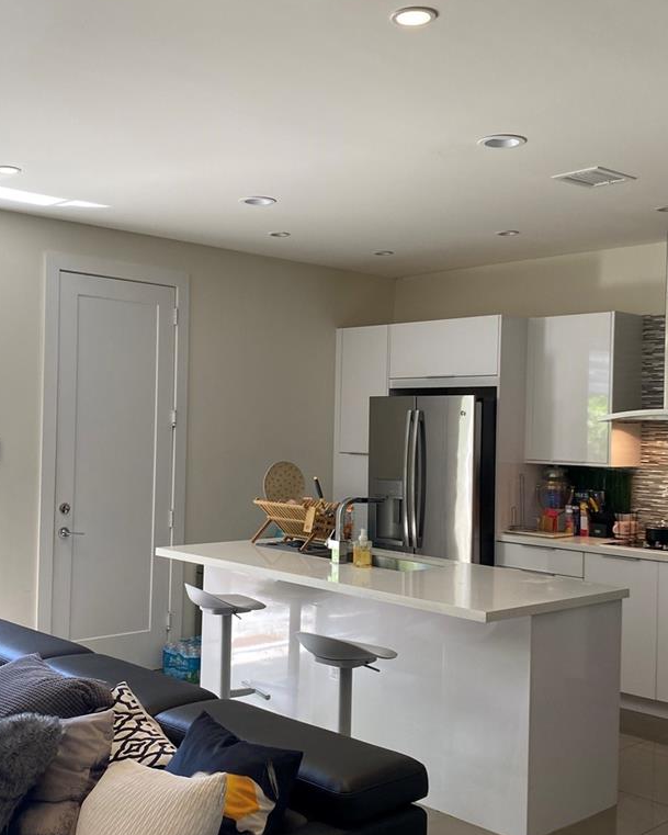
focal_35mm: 40
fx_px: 988
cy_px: 432
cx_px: 310
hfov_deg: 37.3
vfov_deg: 45.8
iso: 80
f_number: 1.8
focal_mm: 4.25
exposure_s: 1/120
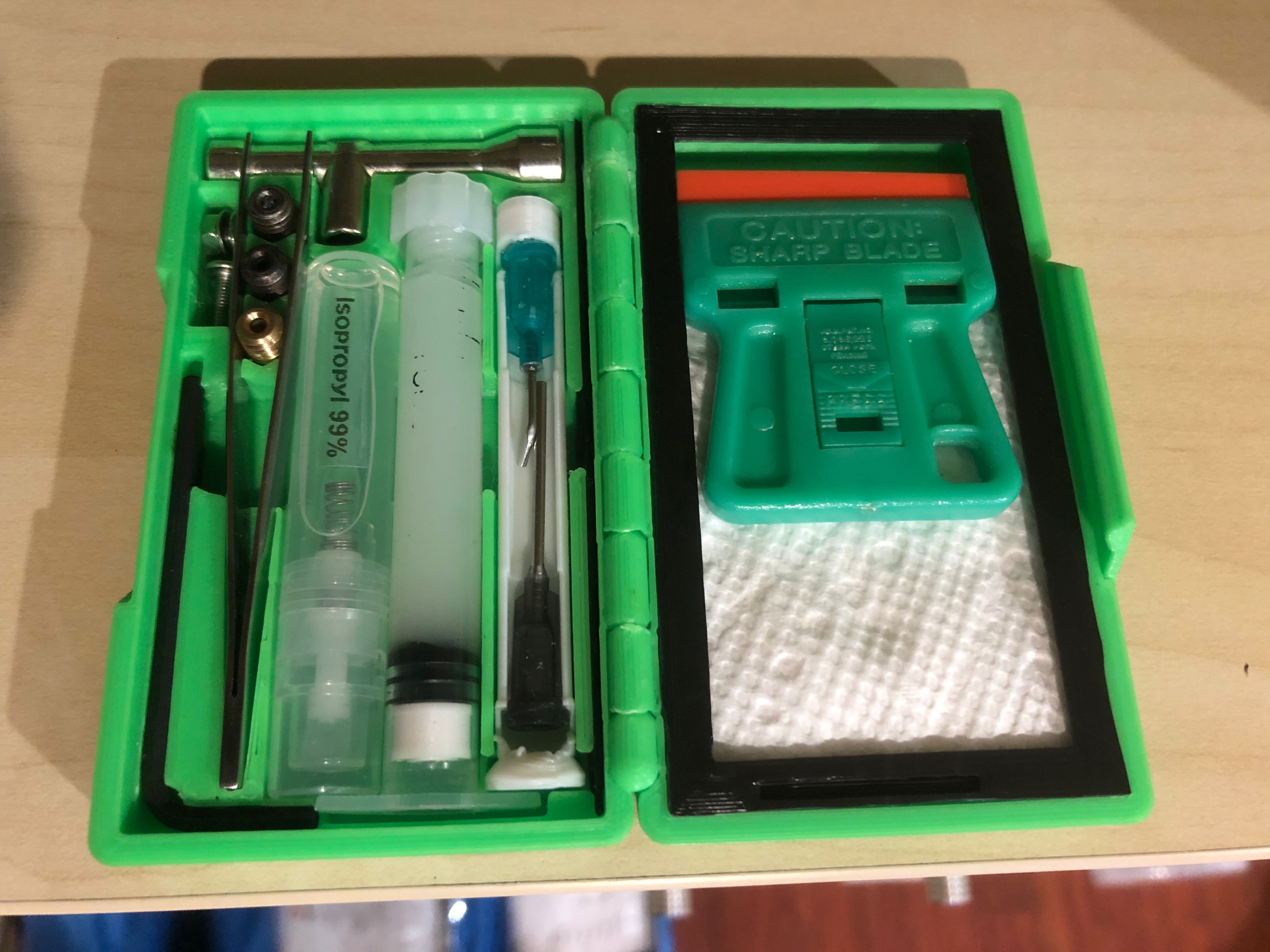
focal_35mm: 28
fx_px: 1027
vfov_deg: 49.7
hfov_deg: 63.4
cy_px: 476
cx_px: 635
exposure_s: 1/6
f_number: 1.8
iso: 80
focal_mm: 4
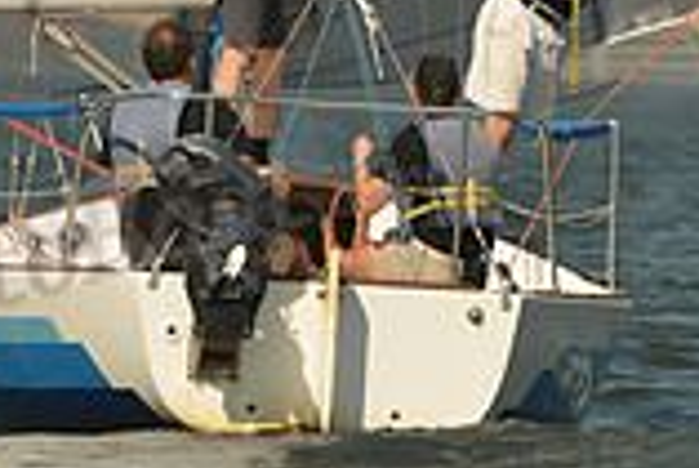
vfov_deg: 0.9
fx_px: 28782
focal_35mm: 1481
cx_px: 659
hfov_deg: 1.4
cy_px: -51
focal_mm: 400
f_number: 7.1
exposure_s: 1/1250
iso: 320
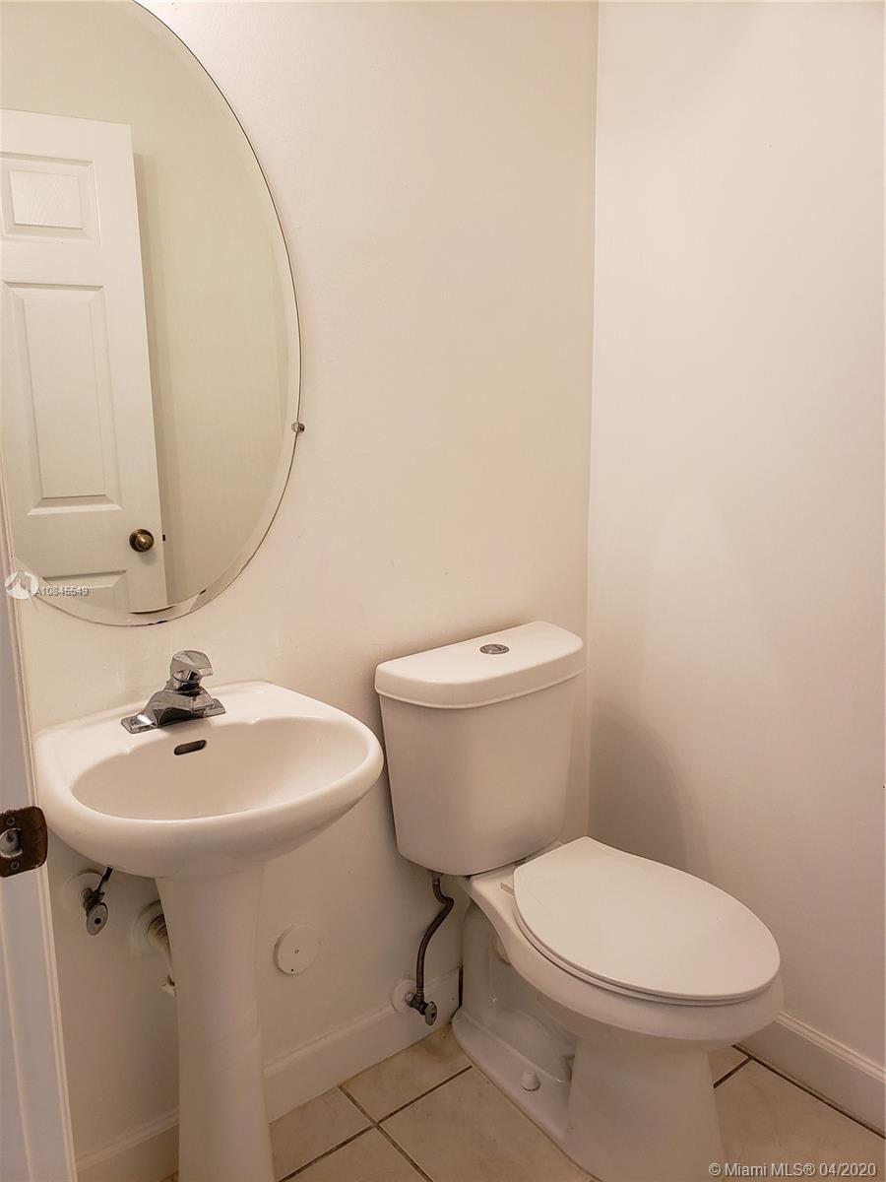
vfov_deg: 67.3
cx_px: 443
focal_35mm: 26
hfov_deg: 53.1
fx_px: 887
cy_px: 591
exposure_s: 1/60
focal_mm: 4.3
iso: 160
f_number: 2.4
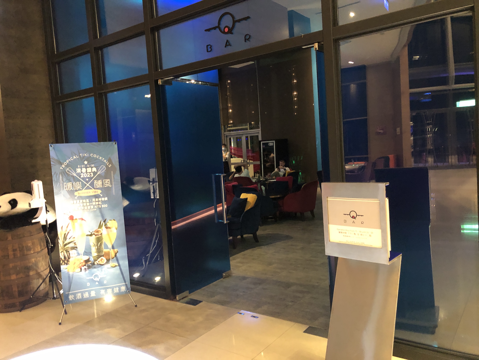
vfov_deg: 49.7
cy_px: 180
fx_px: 387
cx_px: 240
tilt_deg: -3.6
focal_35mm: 28
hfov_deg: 63.4
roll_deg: +4.9
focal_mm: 3.99
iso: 100
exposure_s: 1/4
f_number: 1.8
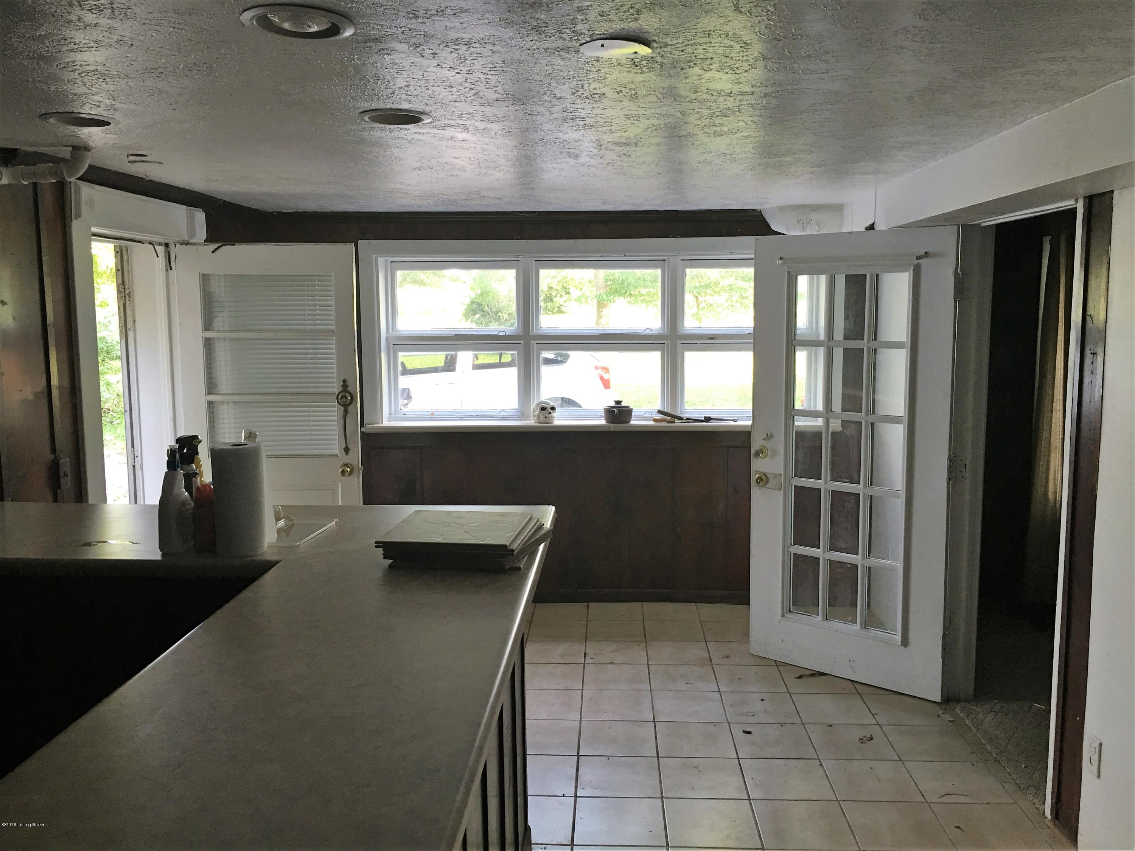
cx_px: 568
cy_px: 426
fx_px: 951
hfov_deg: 61.7
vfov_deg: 48.2
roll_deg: +0.5
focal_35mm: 29
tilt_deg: -6.2
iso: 32
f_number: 2.2
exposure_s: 1/15
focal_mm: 4.15
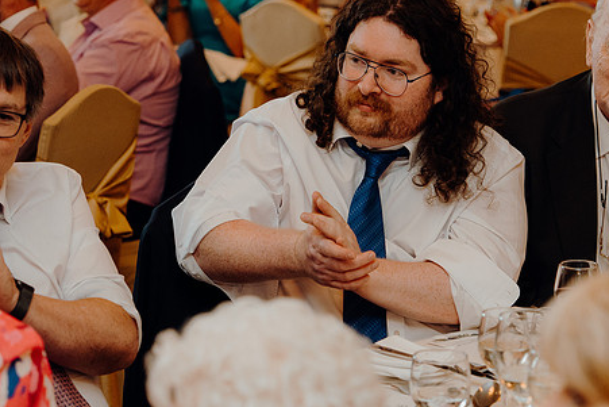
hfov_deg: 16.9
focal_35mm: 121
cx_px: 370
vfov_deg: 11.3
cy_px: 149
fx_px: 2047
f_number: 2.8
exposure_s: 1/200
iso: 1250
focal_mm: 63
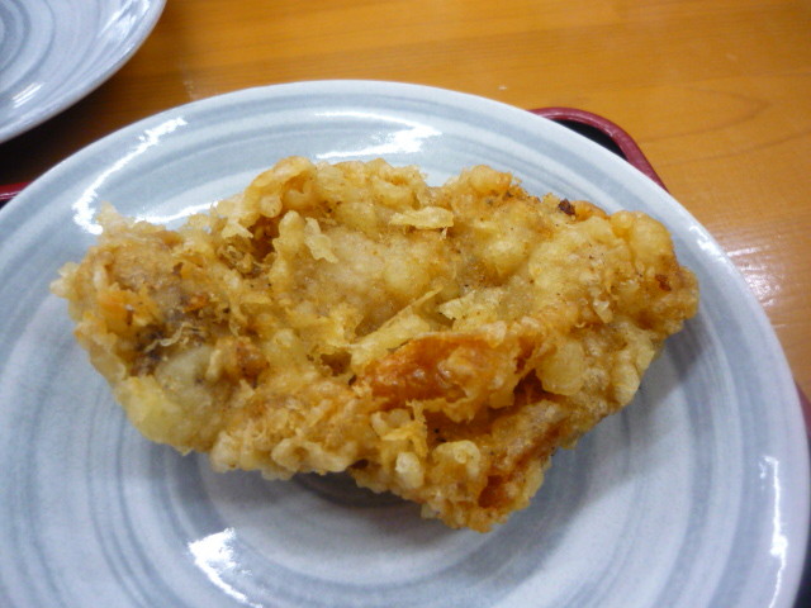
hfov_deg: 55.4
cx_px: 406
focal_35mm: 33
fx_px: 773
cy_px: 304
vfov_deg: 42.9
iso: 400
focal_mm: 5.5
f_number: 2.8
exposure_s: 1/30
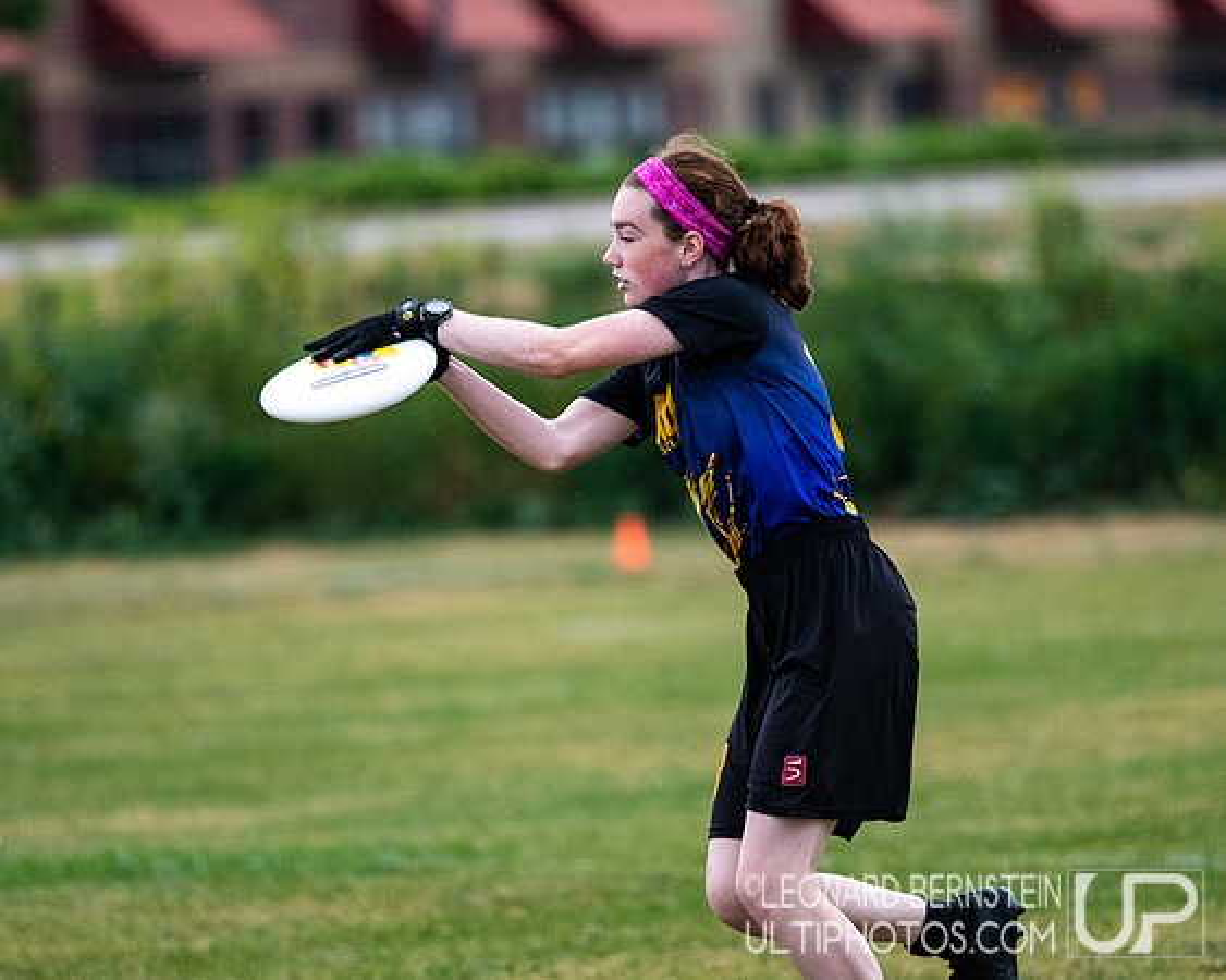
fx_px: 19421
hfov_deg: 3.6
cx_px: 636
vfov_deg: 2.9
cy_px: 463
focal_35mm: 535
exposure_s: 1/2500
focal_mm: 300
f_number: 4
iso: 1600
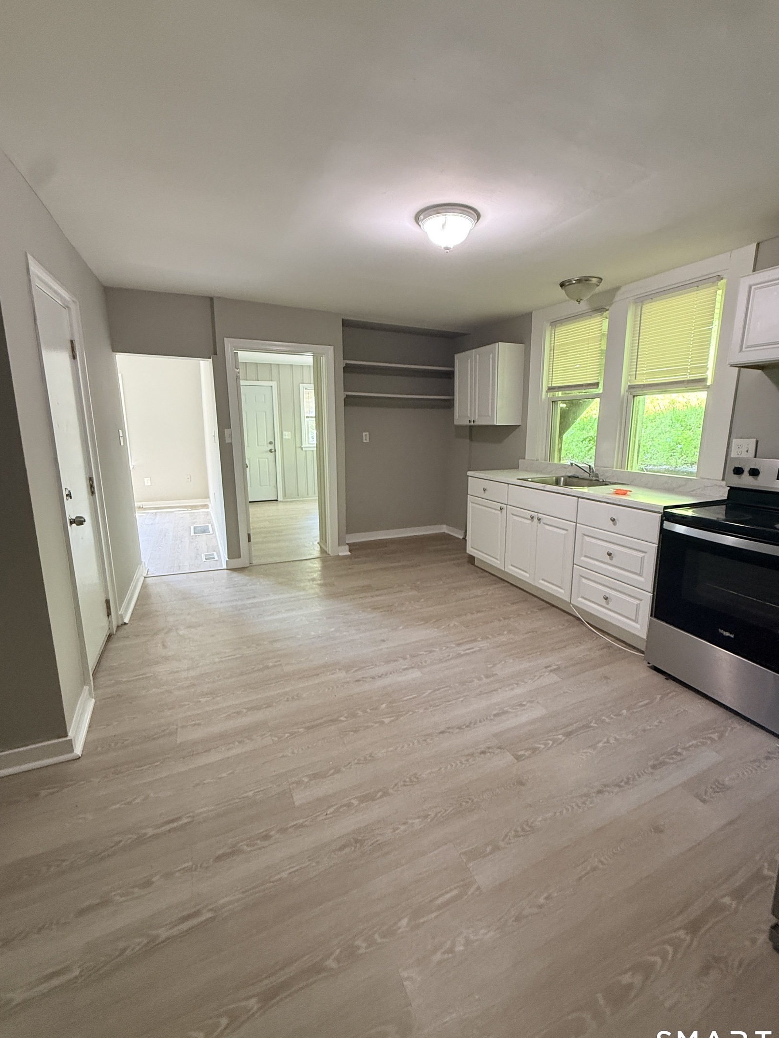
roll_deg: -0.1
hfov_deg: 81.7
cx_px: 407
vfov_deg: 98.1
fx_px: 450
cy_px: 506
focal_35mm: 15
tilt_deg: -9.7
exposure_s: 1/60
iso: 400
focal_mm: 2.22
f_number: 2.2
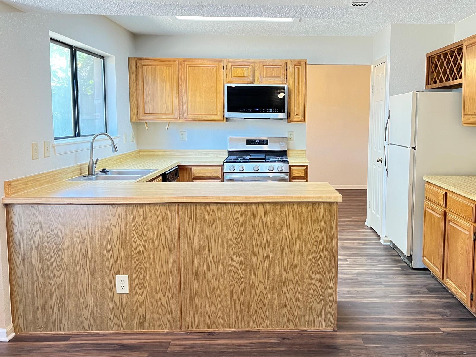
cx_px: 280
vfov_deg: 42.9
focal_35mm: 33
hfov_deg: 55.0
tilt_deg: -6.1
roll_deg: -0.1
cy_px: 160
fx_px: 454
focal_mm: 5.7
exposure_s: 1/60
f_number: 1.5
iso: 400
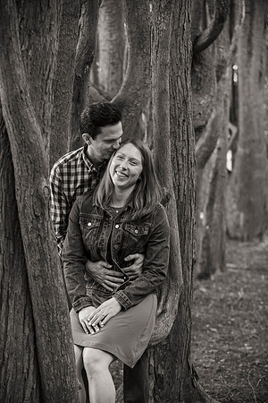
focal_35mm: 86
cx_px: 134
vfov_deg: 23.6
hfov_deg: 15.9
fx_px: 960
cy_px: 202
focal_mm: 86
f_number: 3.5
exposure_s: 1/80
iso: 1250
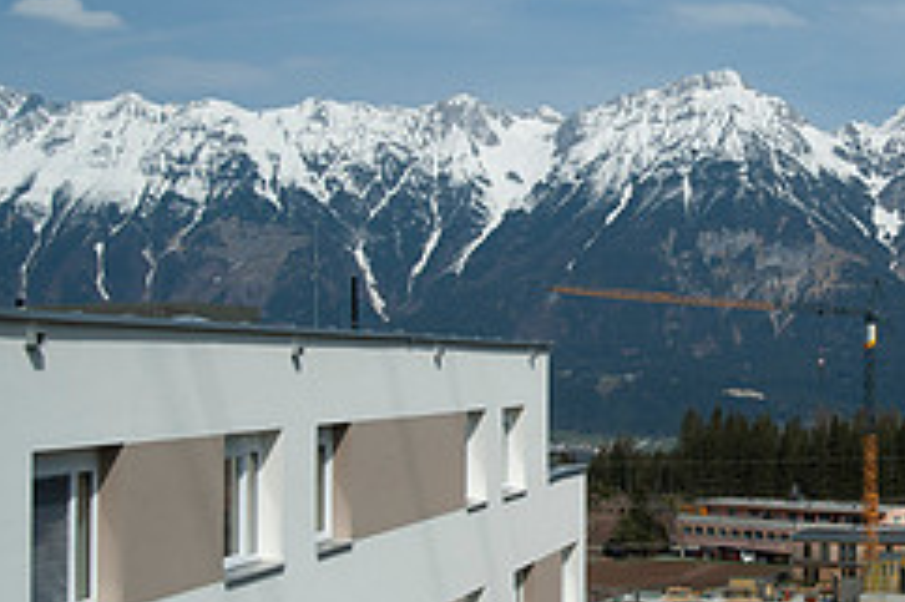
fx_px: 1683
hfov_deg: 29.3
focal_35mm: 67
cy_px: 284
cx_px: 748
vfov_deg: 20.3
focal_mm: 28
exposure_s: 1/1000
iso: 200
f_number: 11
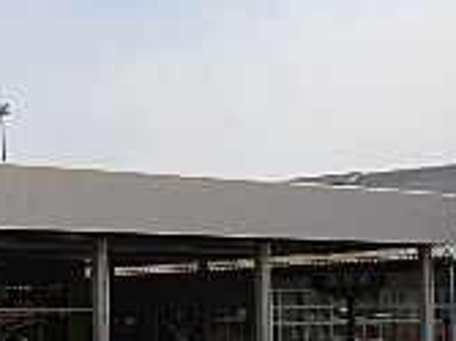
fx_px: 1764
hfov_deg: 13.3
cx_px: -366
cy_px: 281
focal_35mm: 134
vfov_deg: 11.0
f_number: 3.8
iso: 64
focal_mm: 5.9
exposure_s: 1/220
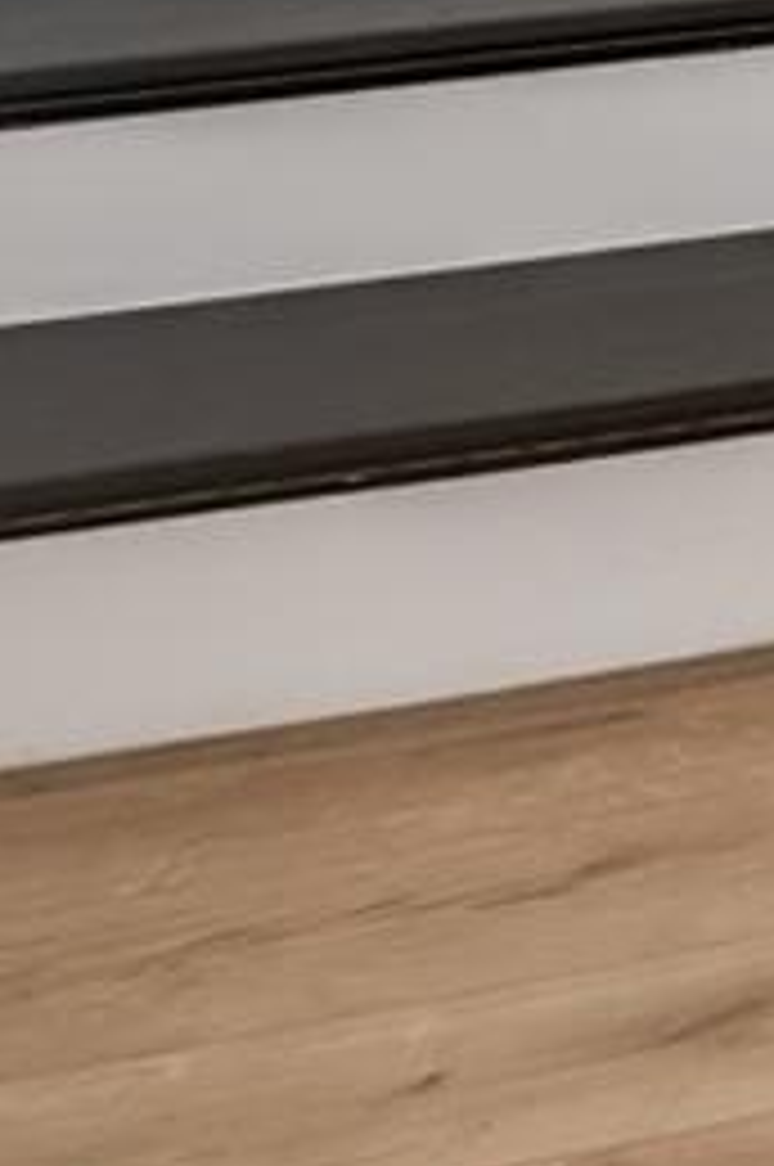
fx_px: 3361
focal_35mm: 104
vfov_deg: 15.5
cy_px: -1198
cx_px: 3164
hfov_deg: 7.9
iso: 400
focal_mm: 11.2
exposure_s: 1/13
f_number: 9
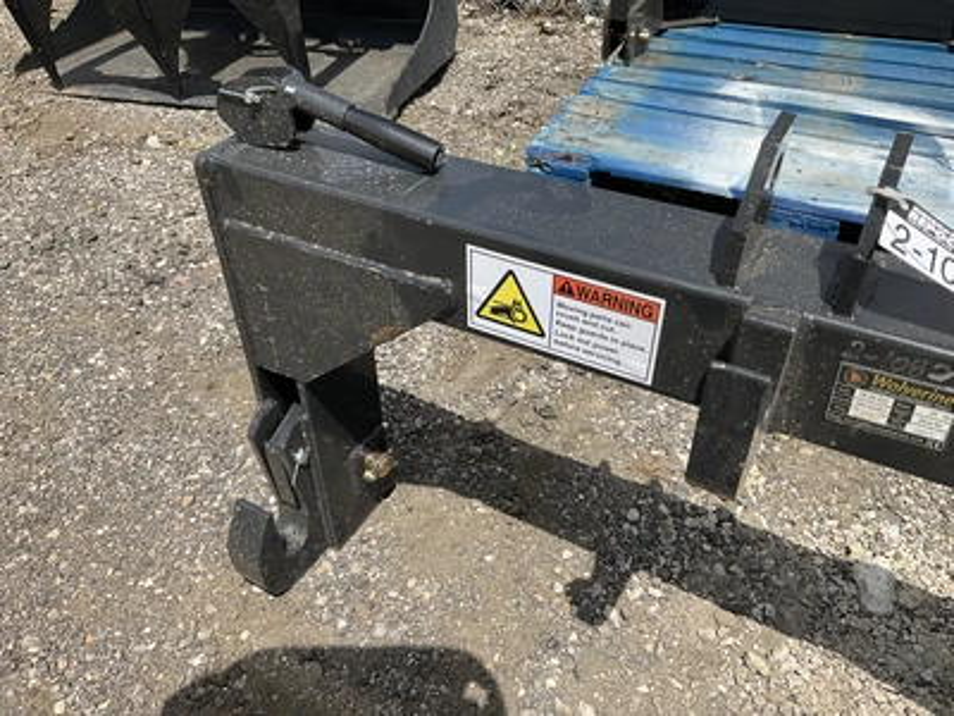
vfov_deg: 48.2
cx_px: 477
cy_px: 358
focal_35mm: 29
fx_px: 799
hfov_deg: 61.7
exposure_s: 1/2427
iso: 25
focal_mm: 3
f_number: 1.8
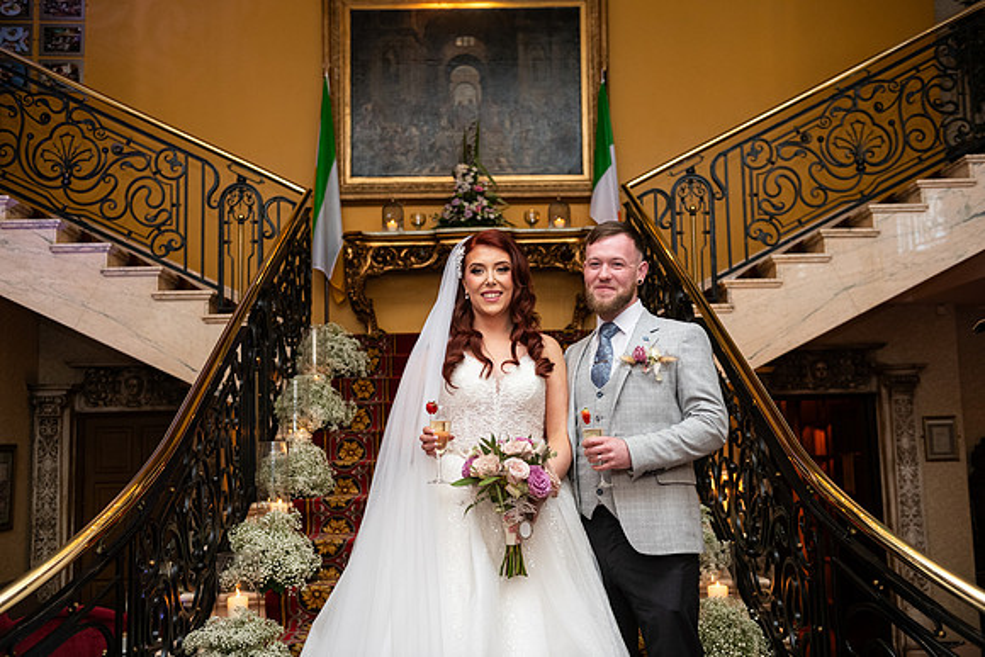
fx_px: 1040
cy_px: 328
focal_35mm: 38
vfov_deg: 35.1
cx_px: 492
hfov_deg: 50.7
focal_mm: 38
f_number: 3.5
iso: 800
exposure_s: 1/160
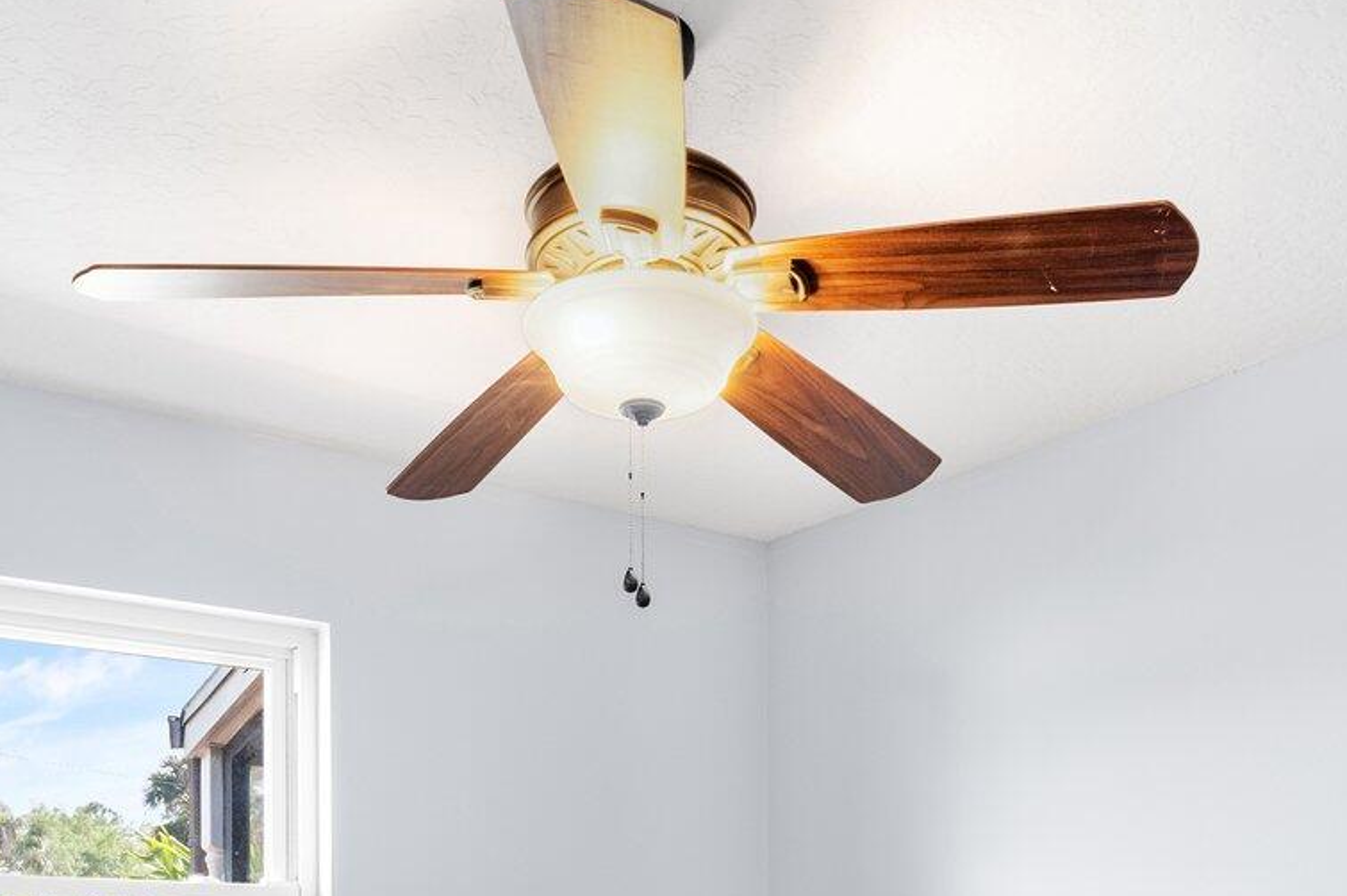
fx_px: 1421
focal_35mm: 38
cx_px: 642
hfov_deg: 50.7
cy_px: 1021
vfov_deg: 30.7
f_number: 8
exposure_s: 1/2.5
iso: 250
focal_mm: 14
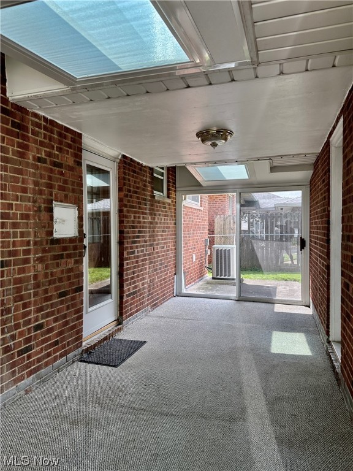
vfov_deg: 71.6
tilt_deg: -1.3
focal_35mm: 24
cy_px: 236
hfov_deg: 56.8
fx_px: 326
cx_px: 176
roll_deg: -0.7
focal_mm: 6.86
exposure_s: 1/341
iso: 80
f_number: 1.78
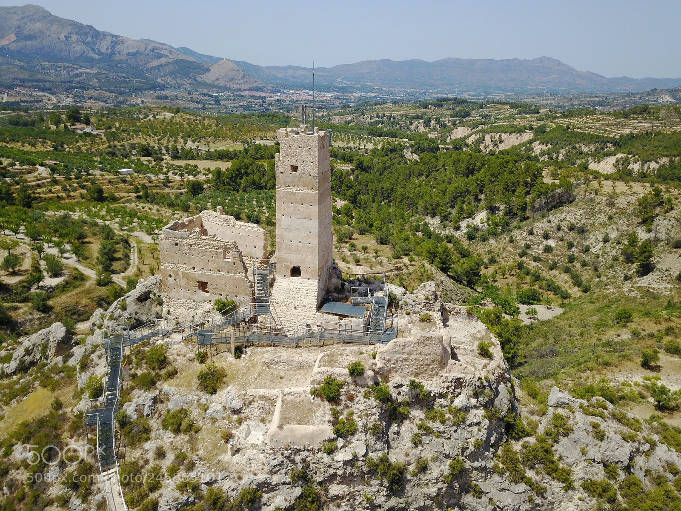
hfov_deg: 67.3
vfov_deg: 53.1
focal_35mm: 26
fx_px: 511
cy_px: 256
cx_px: 340
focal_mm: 4.73
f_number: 2.2
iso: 100
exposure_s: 1/1508
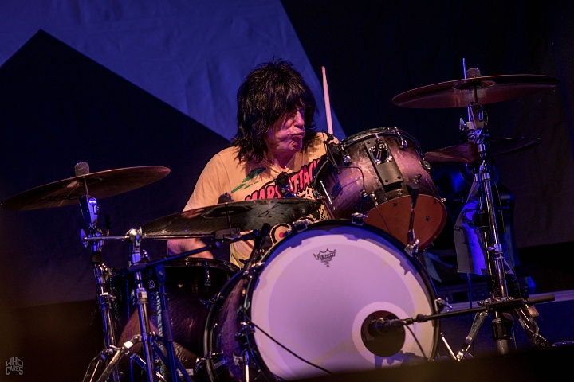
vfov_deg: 5.6
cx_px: 287
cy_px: 191
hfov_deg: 8.3
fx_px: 3946
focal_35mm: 248
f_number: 2.8
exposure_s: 1/100
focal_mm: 165
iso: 500
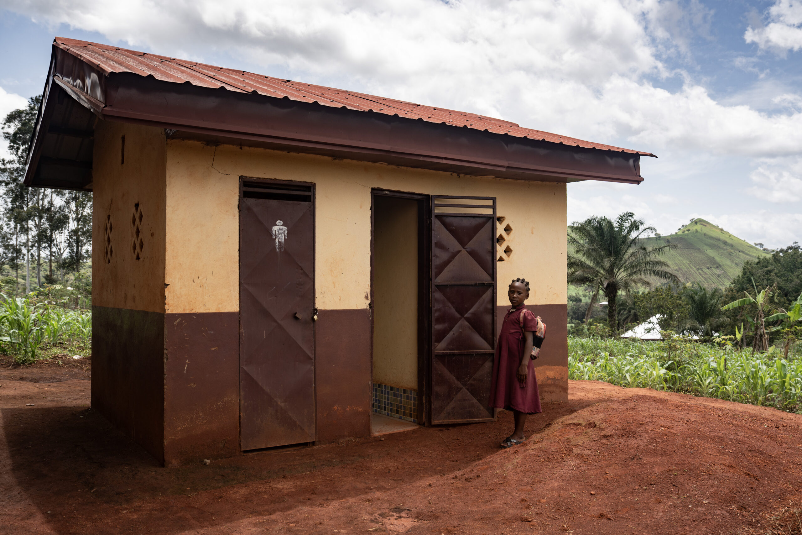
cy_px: 268
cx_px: 401
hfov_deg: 63.7
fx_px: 646
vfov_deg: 45.0
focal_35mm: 29
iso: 100
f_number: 5
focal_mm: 29
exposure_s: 1/640
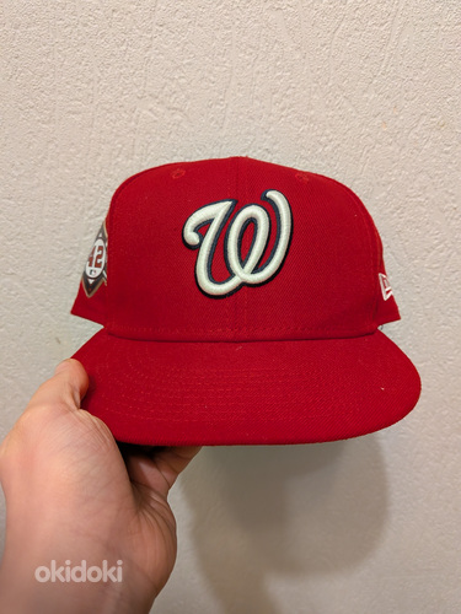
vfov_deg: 71.6
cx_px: 230
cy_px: 307
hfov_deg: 56.8
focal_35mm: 24
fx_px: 426
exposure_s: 1/100
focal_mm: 4.53
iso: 484
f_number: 1.7
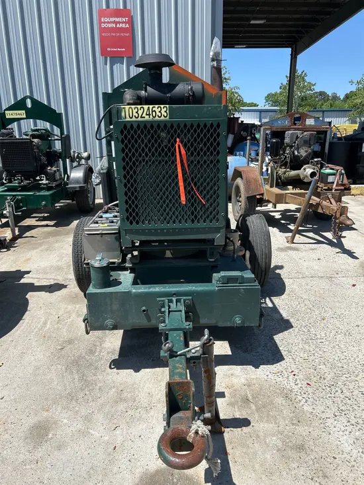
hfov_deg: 53.1
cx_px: 182
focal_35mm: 26
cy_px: 242
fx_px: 364
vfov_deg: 67.3
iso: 50
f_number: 1.5
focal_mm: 5.7
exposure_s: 1/3460
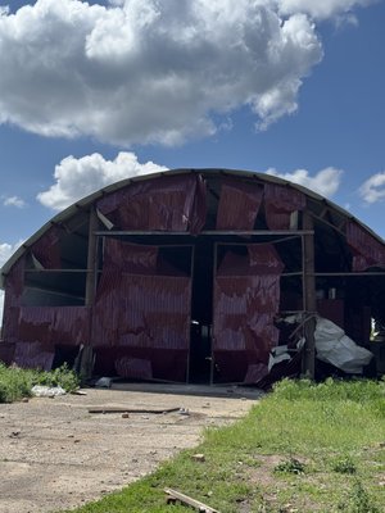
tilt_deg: +10.0
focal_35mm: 48
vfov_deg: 39.7
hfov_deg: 30.3
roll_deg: -1.7
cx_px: 192
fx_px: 712
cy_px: 256
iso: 64
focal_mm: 6.76
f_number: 1.78
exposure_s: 1/5376
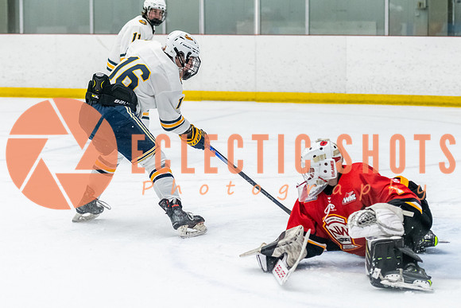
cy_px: 161
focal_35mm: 126
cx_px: 230
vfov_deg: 10.9
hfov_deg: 16.3
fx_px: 1613
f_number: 2.8
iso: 3200
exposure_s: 1/800
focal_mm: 75
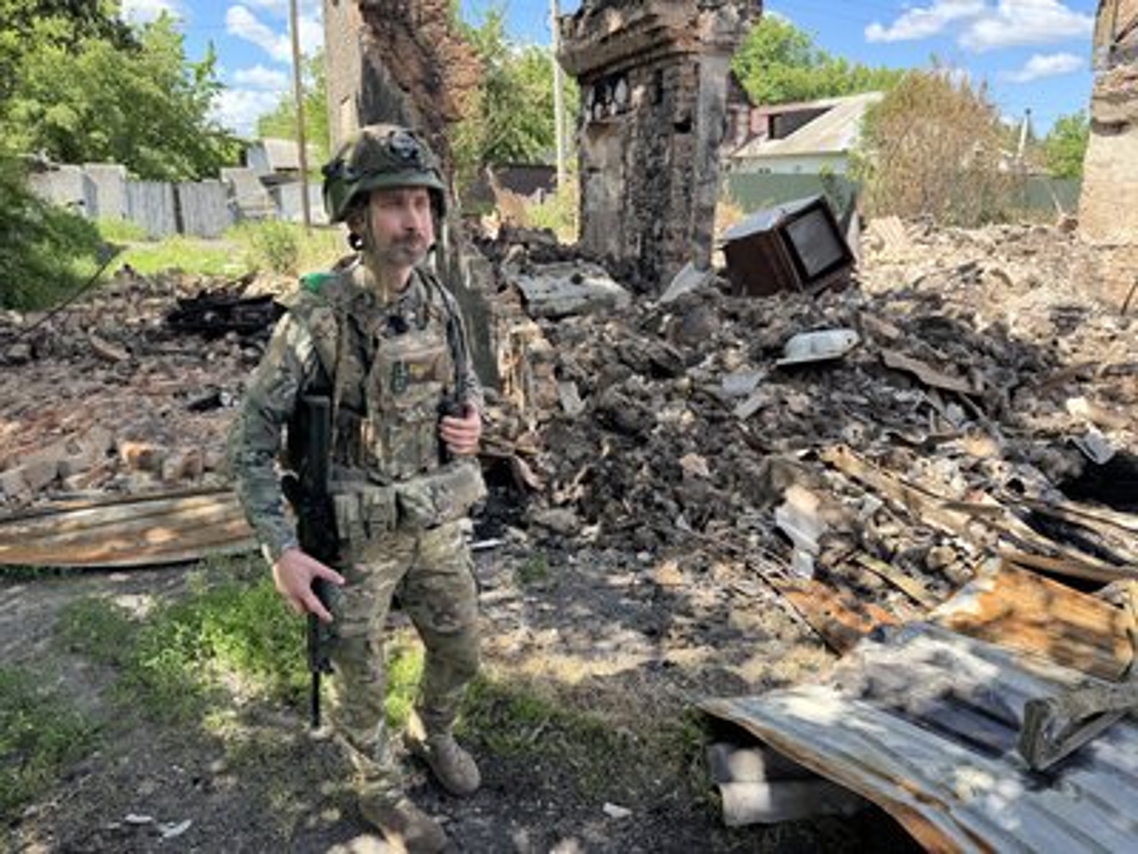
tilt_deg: -16.9
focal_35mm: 24
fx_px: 789
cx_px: 569
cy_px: 427
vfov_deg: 56.8
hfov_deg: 71.6
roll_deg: -0.7
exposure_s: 1/888
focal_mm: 6.76
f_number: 1.78
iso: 80
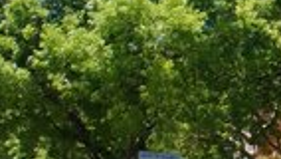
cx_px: 330
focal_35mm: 113
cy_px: 108
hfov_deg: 18.1
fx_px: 842
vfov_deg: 10.7
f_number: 13
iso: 200
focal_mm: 16
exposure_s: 1/200
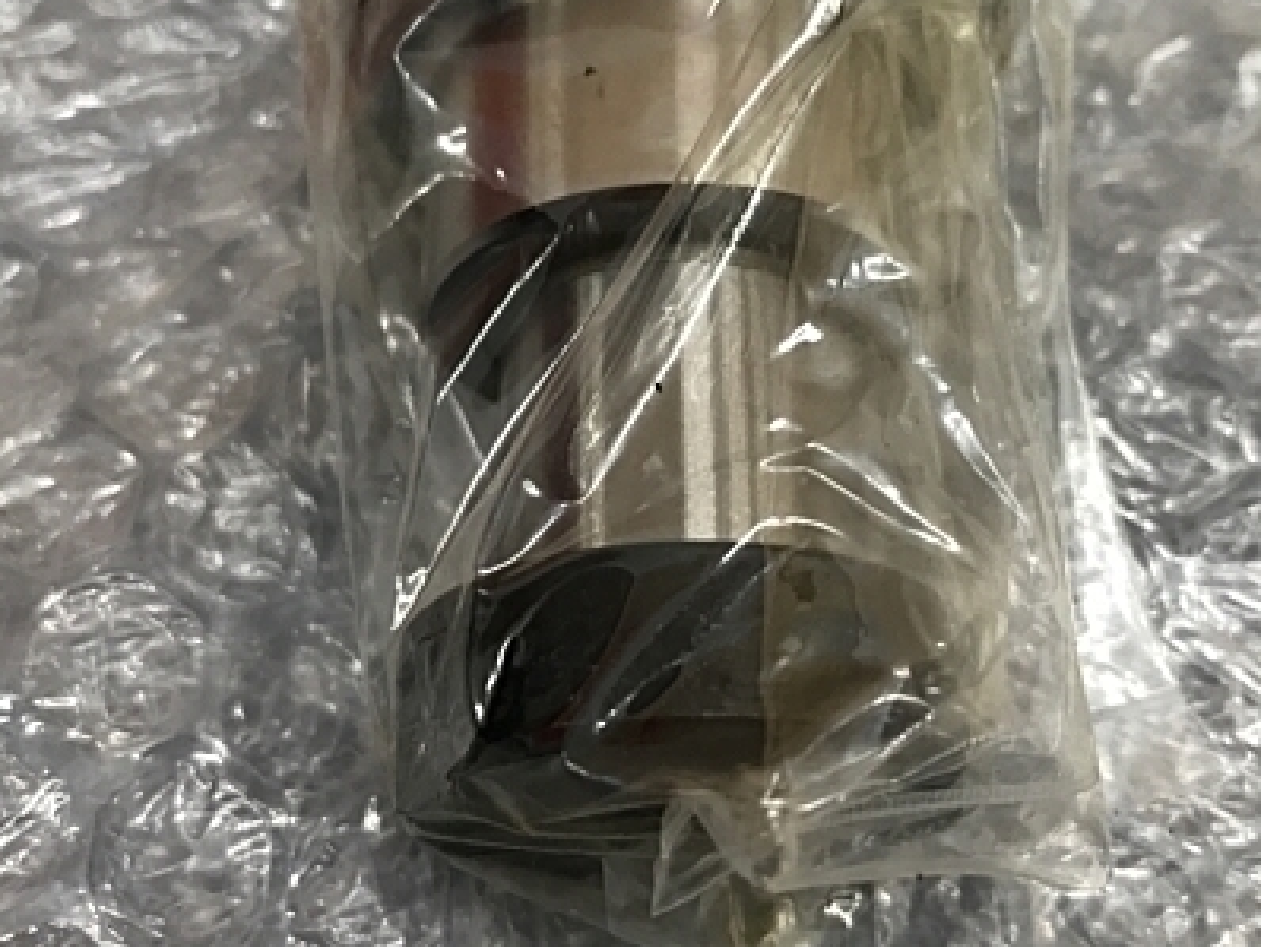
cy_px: 371
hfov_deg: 42.0
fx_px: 1640
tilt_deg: -56.6
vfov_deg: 32.1
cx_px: 697
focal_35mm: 45
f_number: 1.8
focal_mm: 3.99
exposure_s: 1/24
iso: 40
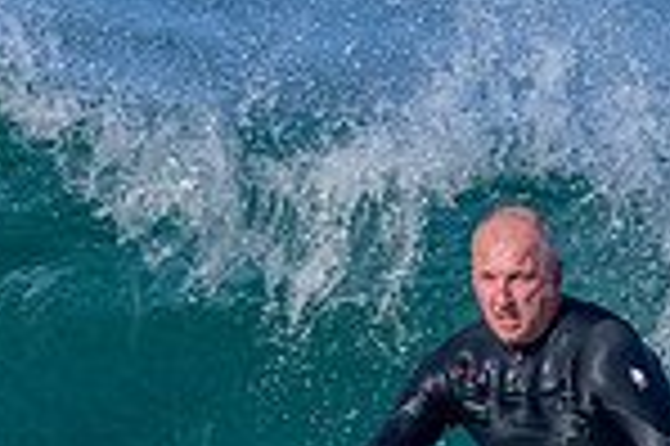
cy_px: 752
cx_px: 211
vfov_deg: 0.4
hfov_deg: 0.6
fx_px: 65513
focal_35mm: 3524
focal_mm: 800
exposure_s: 1/2000
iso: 280
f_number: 6.3
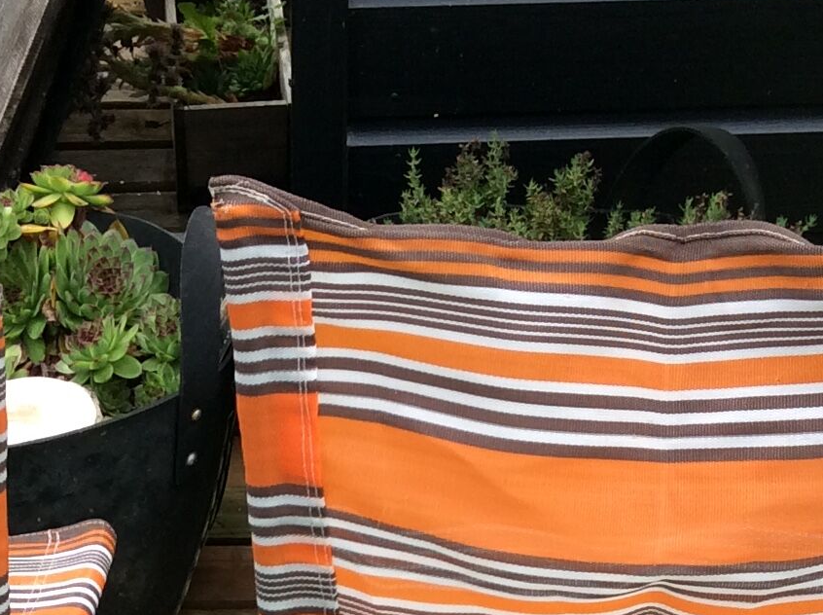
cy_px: 748
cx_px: 192
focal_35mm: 98
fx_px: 2327
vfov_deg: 14.5
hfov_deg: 19.9
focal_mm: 3.3
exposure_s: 1/347
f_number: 2.4
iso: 32
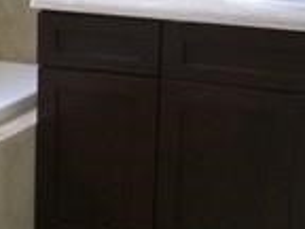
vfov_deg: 12.5
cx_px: -119
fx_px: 1040
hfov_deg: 15.7
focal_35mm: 118
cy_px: 64
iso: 400
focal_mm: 7.9
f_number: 2.8
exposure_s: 1/60
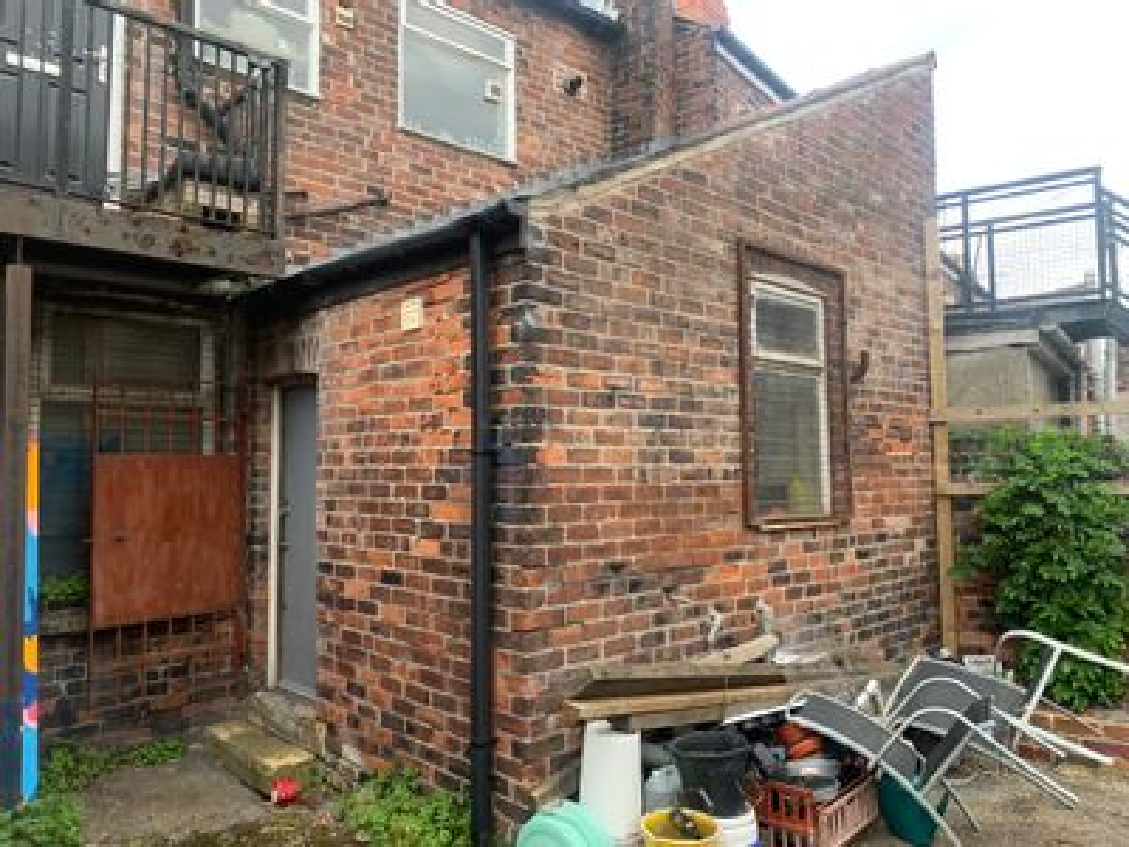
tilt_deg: +6.8
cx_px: 564
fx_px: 848
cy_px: 424
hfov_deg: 67.3
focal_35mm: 26
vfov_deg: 53.1
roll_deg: +2.8
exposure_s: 1/122
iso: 40
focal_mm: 4.25
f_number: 1.8
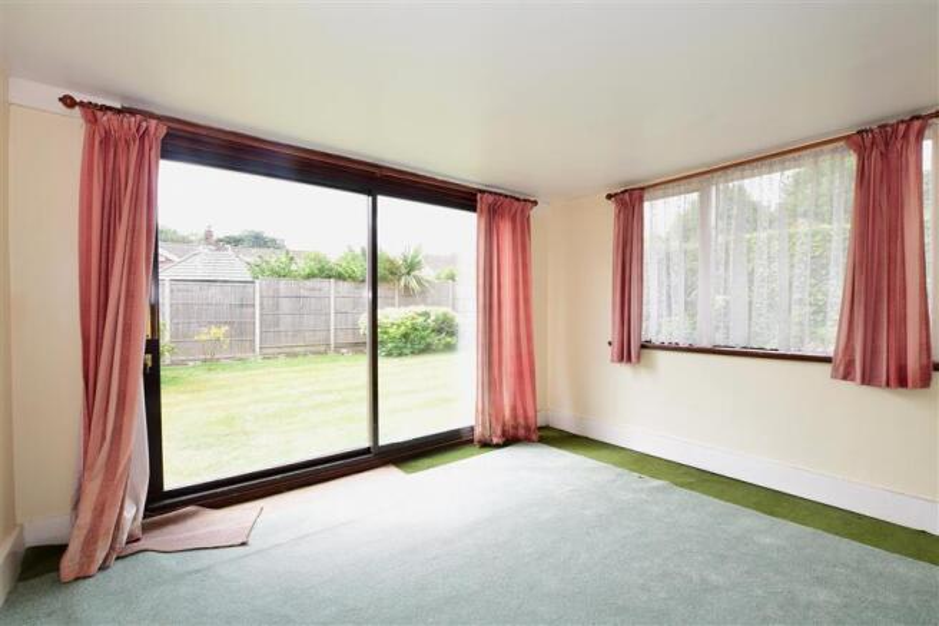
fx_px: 391
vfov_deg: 77.3
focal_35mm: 15
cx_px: 470
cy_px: 313
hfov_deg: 100.4
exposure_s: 1/20
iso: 200
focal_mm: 10
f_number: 9
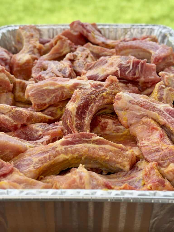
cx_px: 87
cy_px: 116
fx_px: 322
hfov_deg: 30.3
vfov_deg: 39.7
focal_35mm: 48
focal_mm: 6.76
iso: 64
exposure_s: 1/1100
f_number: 1.78
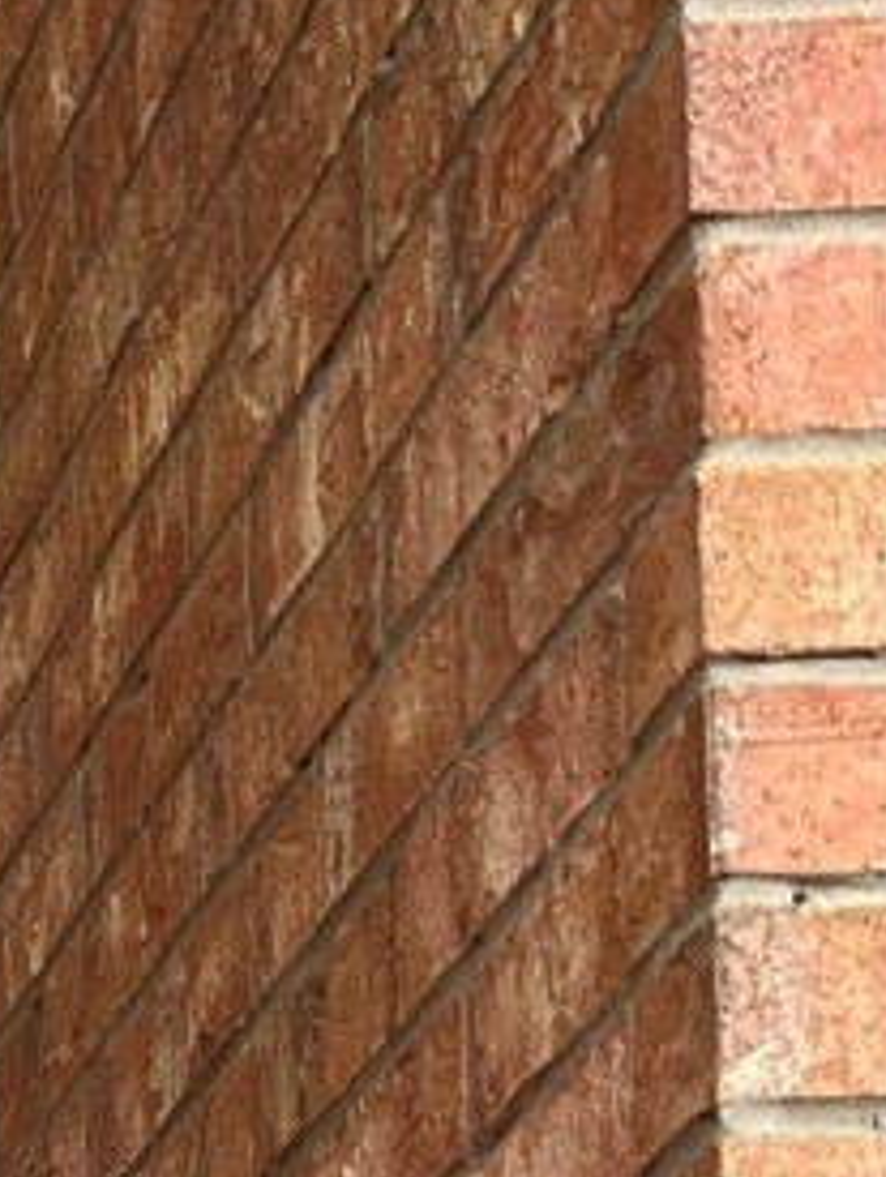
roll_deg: +2.5
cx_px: -1571
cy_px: 3099
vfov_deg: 10.8
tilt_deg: -0.9
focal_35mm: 145
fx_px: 4937
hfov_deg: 8.8
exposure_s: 1/384
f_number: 1.6
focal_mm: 5.1
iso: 50
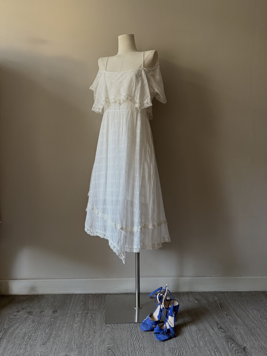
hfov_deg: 56.8
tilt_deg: -3.8
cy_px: 178
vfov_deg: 71.6
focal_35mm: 24
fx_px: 247
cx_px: 134
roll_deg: -1.4
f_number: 1.78
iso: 200
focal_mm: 6.76
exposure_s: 1/50
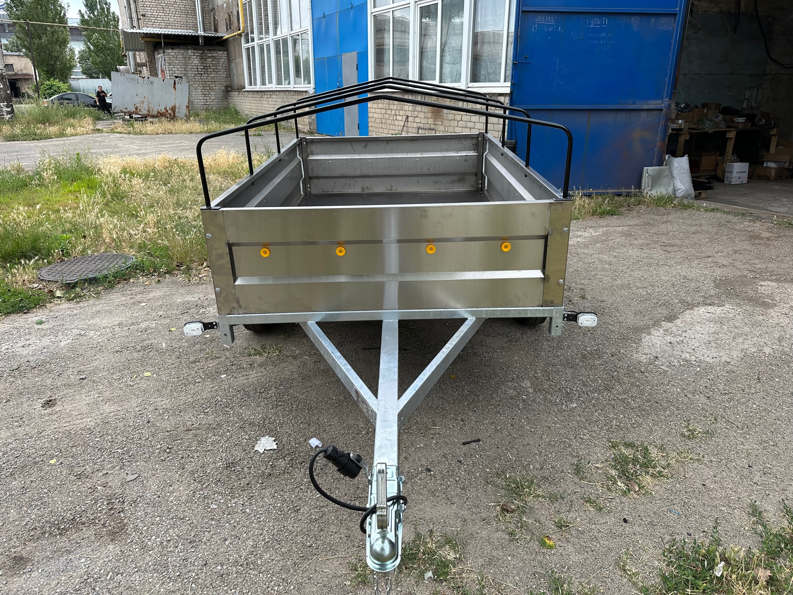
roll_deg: +0.3
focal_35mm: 24
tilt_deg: -21.8
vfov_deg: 56.8
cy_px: 298
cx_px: 396
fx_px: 550
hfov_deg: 71.6
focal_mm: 6.86
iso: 80
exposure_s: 1/745
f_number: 1.78
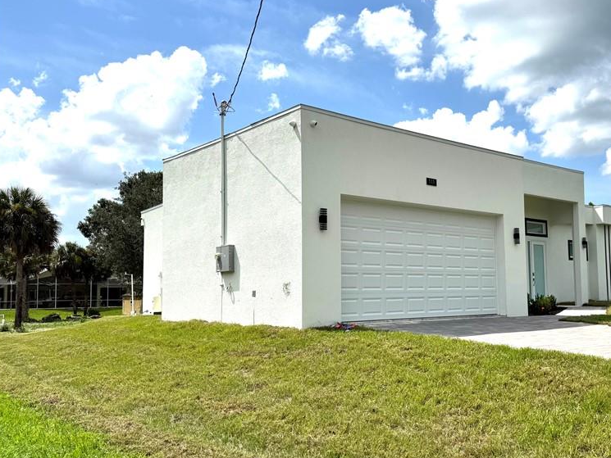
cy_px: 253
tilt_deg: +4.9
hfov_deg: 54.1
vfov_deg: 42.9
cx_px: 413
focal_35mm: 33
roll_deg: +1.9
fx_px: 583
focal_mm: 6.76
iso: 80
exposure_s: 1/10417
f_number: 1.78
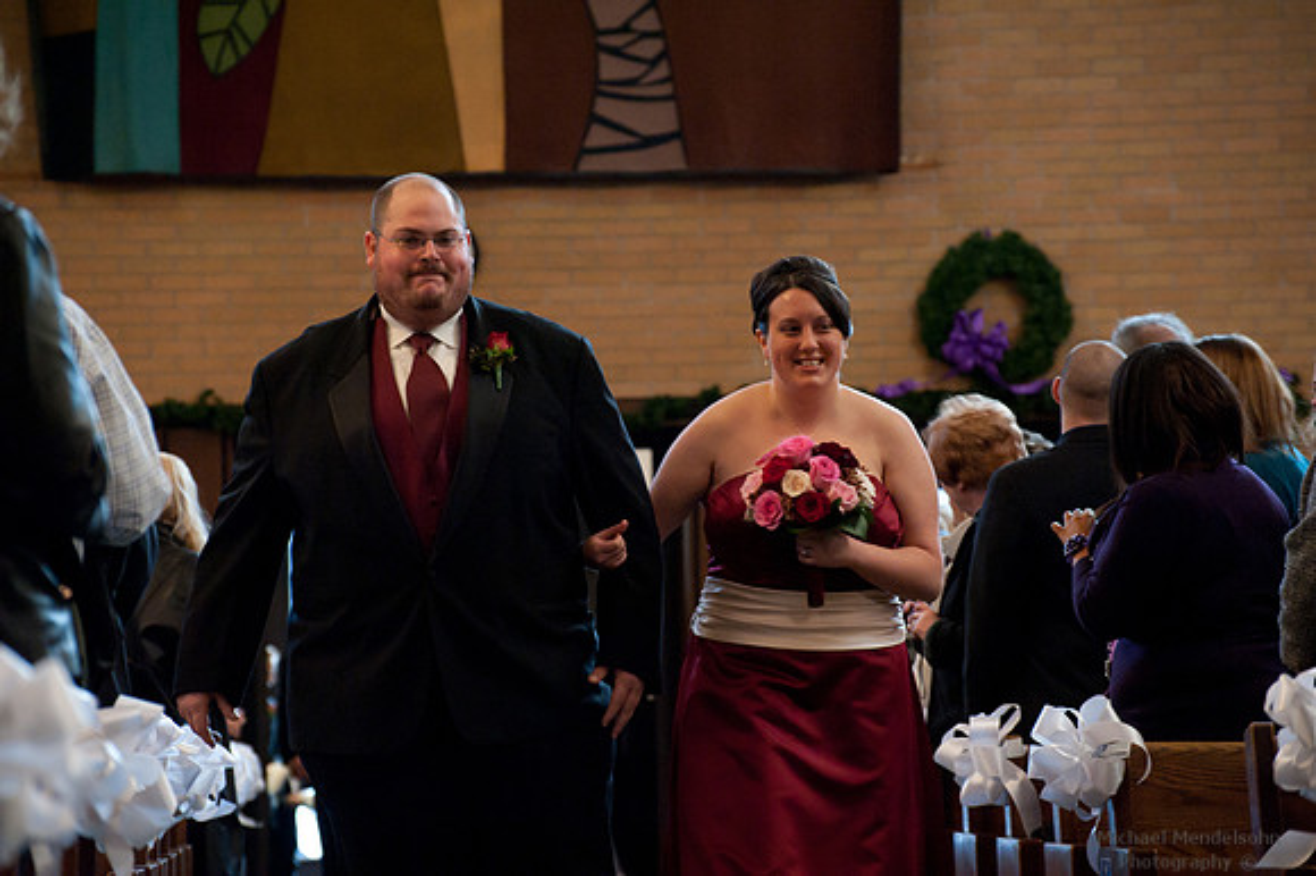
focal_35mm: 165
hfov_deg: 12.5
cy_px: 438
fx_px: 6028
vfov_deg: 8.3
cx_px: 658
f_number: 6.3
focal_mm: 165
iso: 5000
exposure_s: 1/80
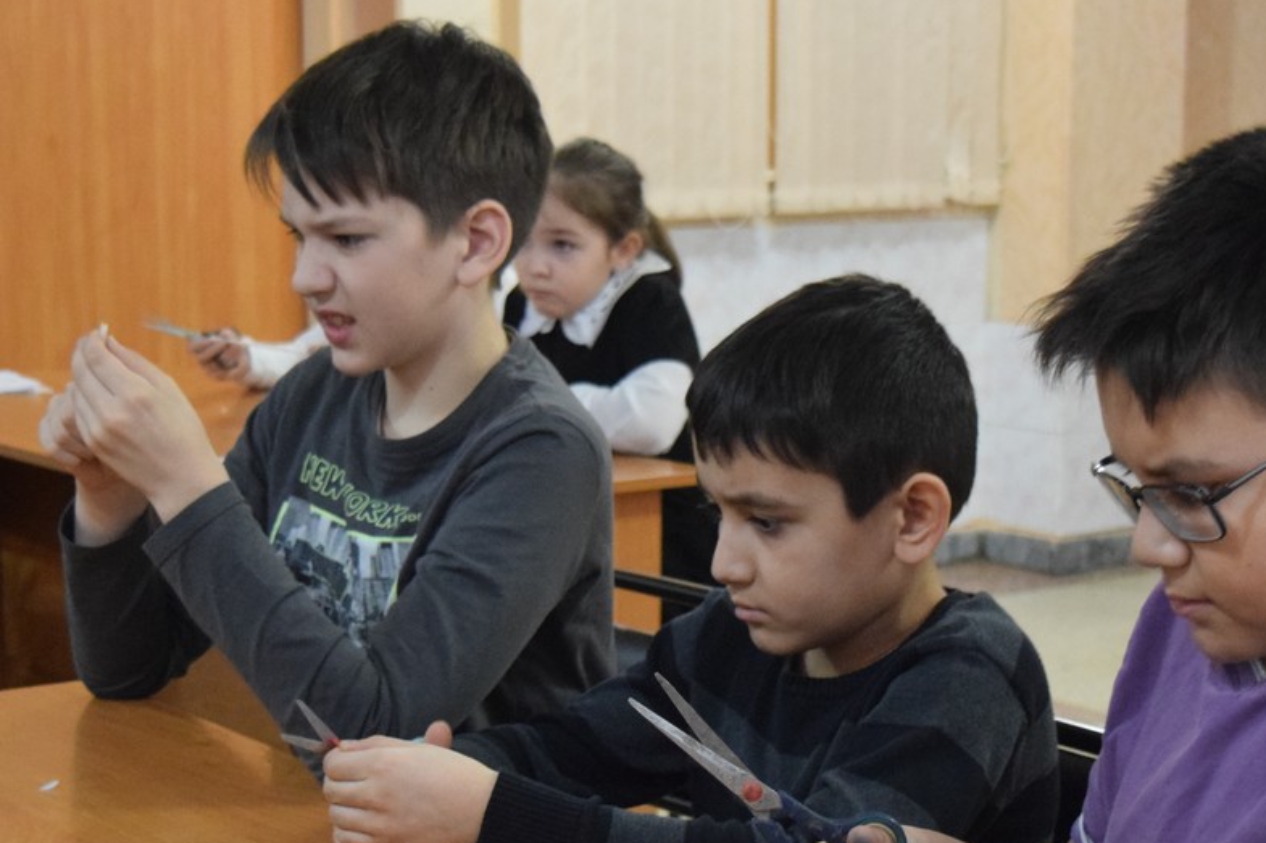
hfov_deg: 24.4
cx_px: 819
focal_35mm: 83
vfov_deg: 16.4
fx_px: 2914
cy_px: 536
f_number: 4.2
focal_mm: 31
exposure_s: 1/60
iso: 3200
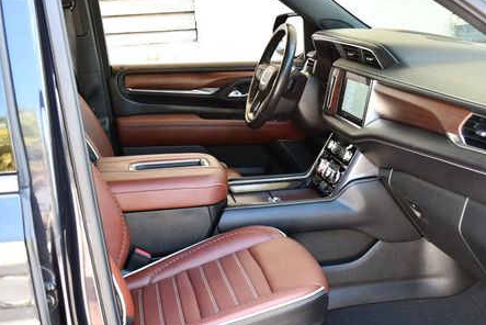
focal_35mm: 52
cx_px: 305
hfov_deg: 37.9
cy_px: 232
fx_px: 702
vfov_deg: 25.8
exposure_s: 1/250
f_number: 3.5
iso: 800
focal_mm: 18
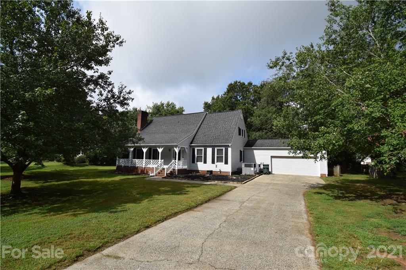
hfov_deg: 100.4
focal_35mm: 15
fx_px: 169
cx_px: 203
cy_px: 135
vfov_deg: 77.3
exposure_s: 1/400
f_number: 10
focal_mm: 10
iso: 200
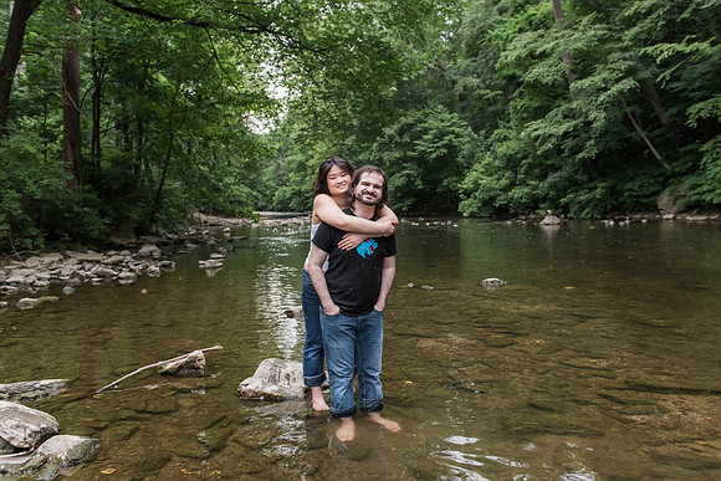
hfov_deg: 63.4
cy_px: 237
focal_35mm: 29
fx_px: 584
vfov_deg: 44.8
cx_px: 362
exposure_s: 1/200
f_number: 4
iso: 1250
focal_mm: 28
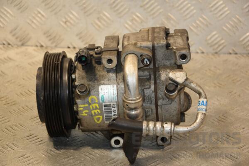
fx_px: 778
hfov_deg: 18.2
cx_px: 124
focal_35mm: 112
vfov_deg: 12.2
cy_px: 83
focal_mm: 75
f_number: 5.3
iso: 800
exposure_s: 1/160
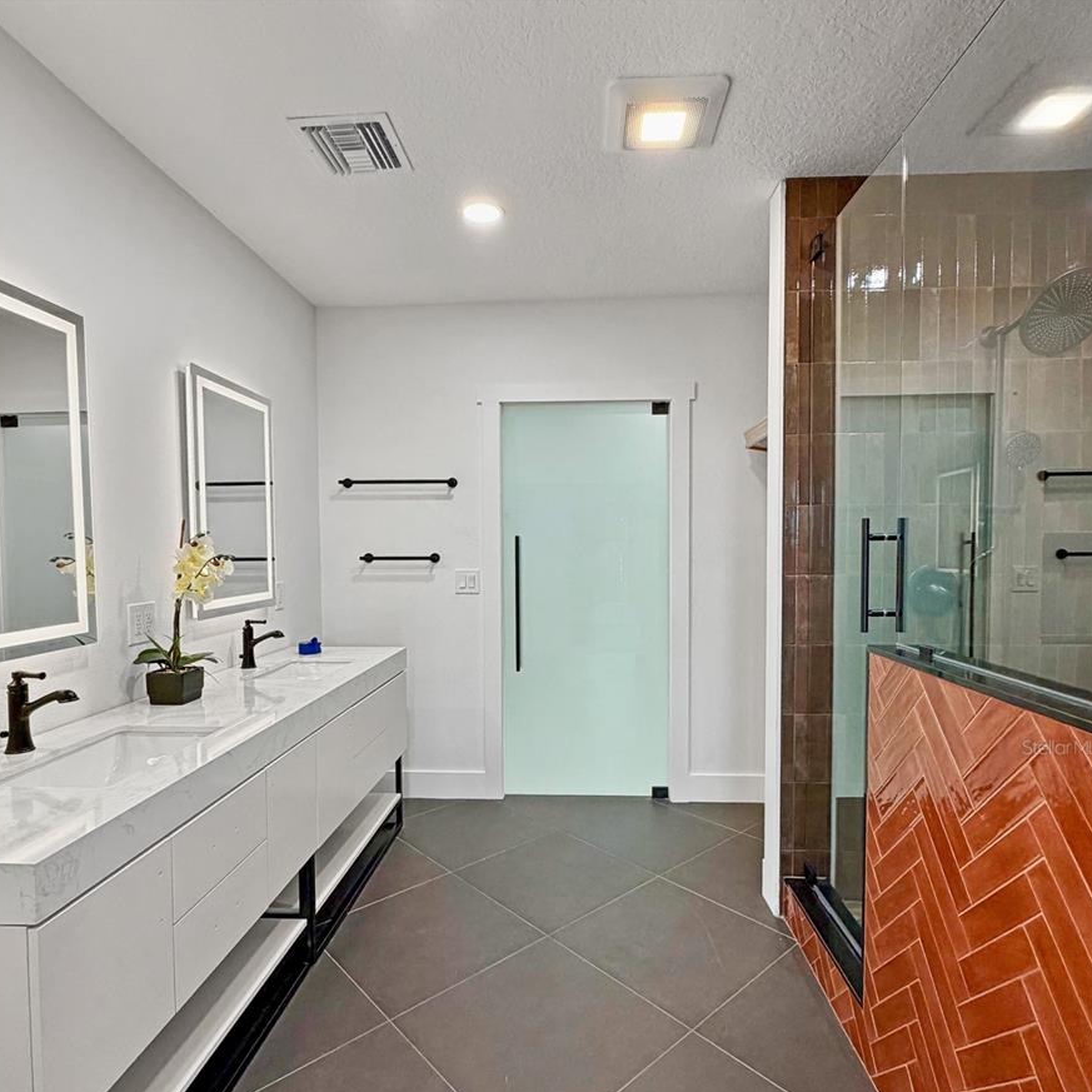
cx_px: 548
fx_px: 607
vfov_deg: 80.5
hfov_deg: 84.0
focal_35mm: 17
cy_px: 747
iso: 250
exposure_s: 1/120
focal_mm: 2.22
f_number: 2.2
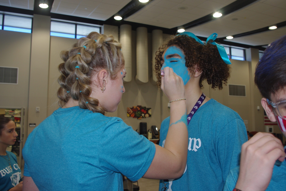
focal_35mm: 31
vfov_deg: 42.3
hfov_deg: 60.3
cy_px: 96
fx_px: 246
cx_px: 143
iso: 400
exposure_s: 1/20
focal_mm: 21.25
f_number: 5.6
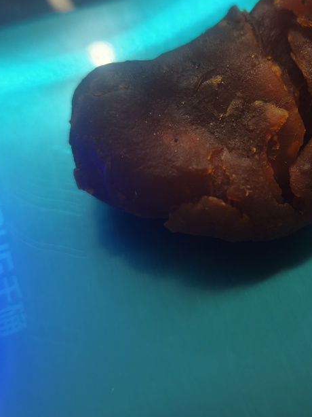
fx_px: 481
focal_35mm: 40
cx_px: 244
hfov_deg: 34.9
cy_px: 148
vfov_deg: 46.3
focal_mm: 5.56
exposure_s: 1/20
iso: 1250
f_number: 1.88
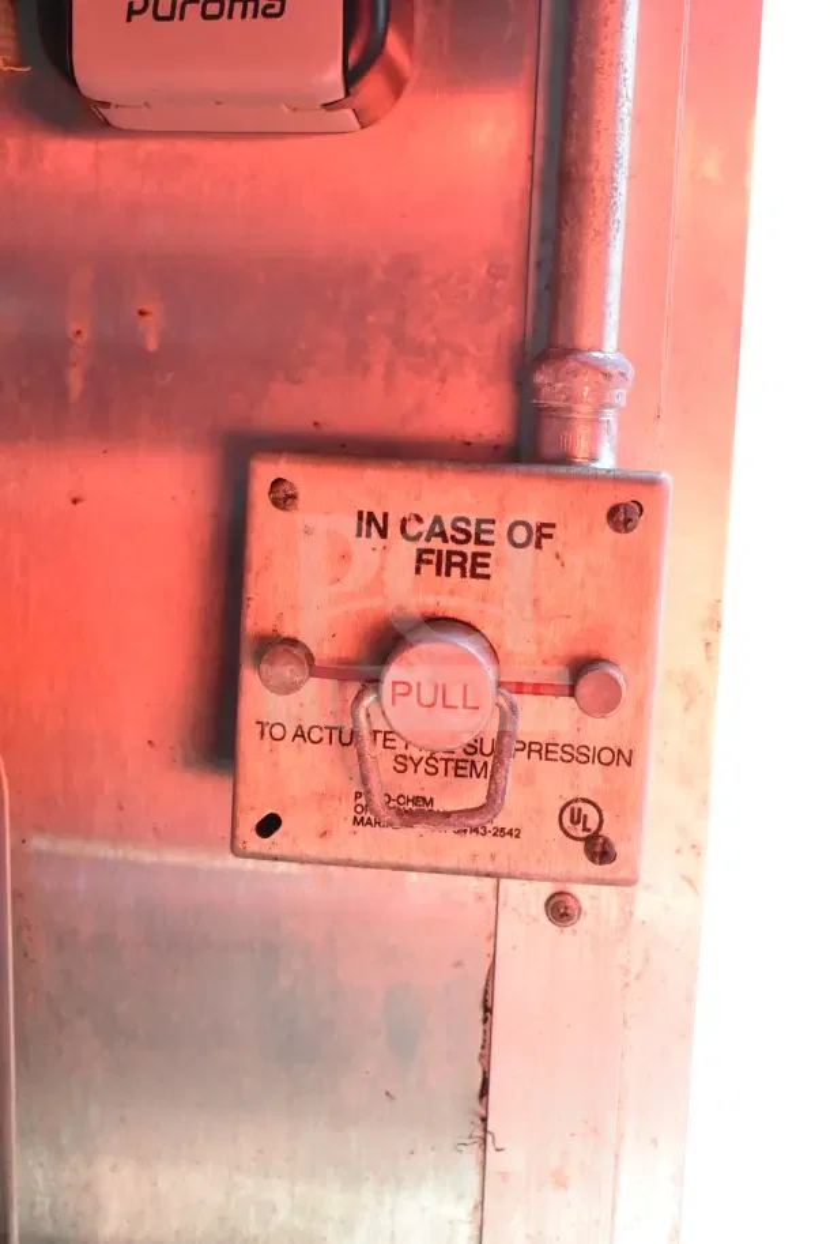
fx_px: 1607
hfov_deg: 29.0
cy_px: 622
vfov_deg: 42.3
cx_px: 415
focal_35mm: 46
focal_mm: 31
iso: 6400
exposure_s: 1/400
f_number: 10
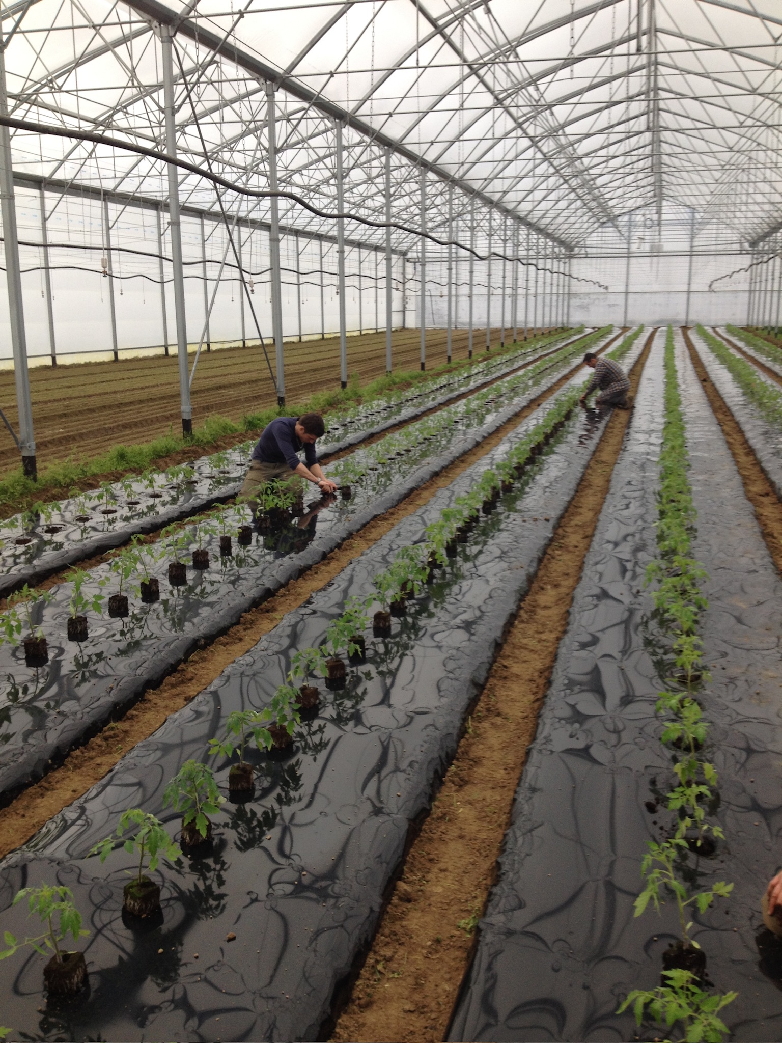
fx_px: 1054
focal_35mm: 35
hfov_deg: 40.7
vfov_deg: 52.6
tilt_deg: -12.3
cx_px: 391
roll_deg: +0.2
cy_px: 522
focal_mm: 4.28
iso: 50
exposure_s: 1/60
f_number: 2.4
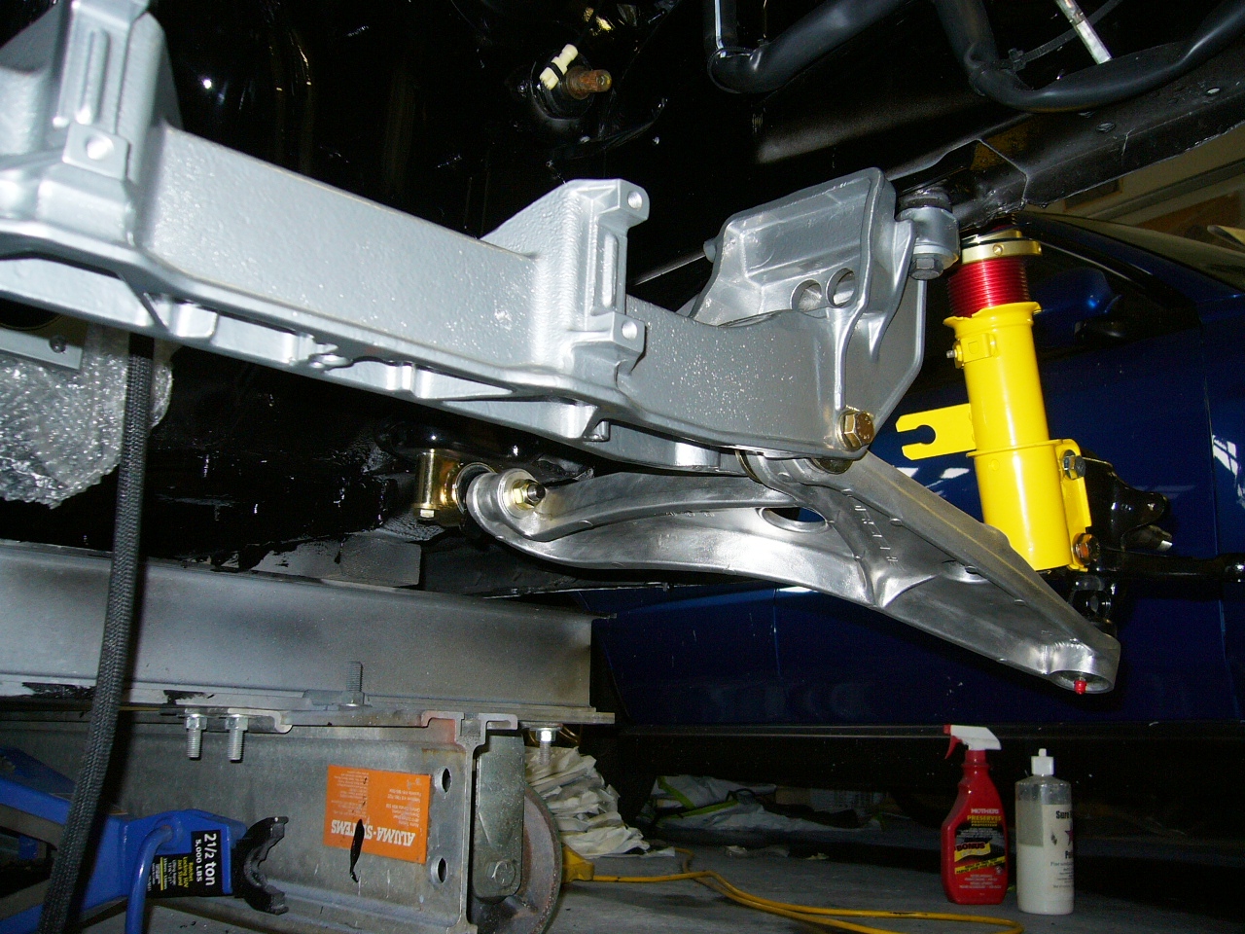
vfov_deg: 40.7
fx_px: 1259
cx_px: 622
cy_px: 467
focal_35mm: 35
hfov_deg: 52.6
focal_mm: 5.8
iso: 100
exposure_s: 1/60
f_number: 2.8
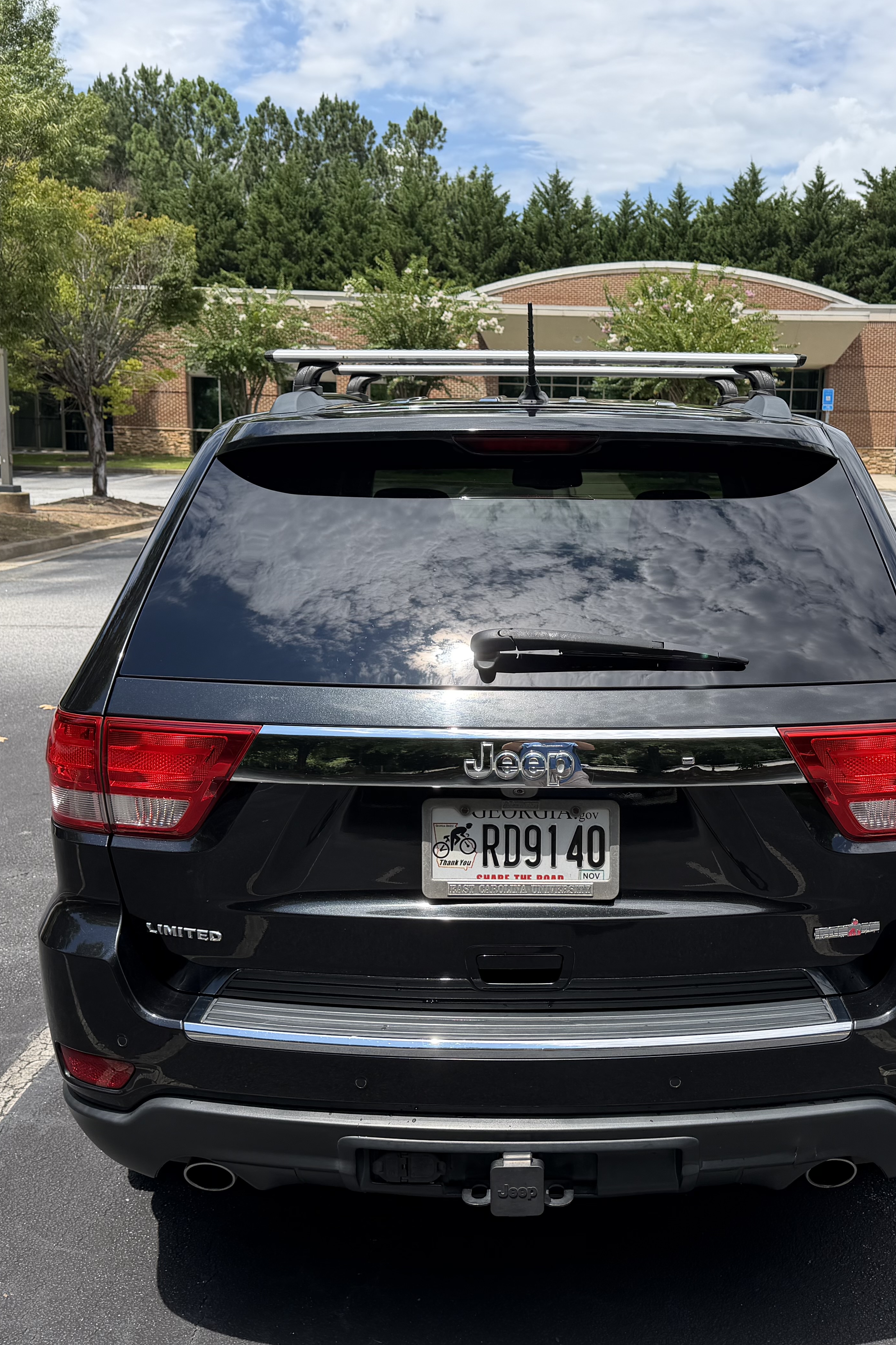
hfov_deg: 38.5
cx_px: 579
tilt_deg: -10.6
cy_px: 672
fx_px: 1269
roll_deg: -1.0
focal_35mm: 34
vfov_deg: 55.8
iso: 80
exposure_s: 1/3279
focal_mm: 6.76
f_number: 1.78
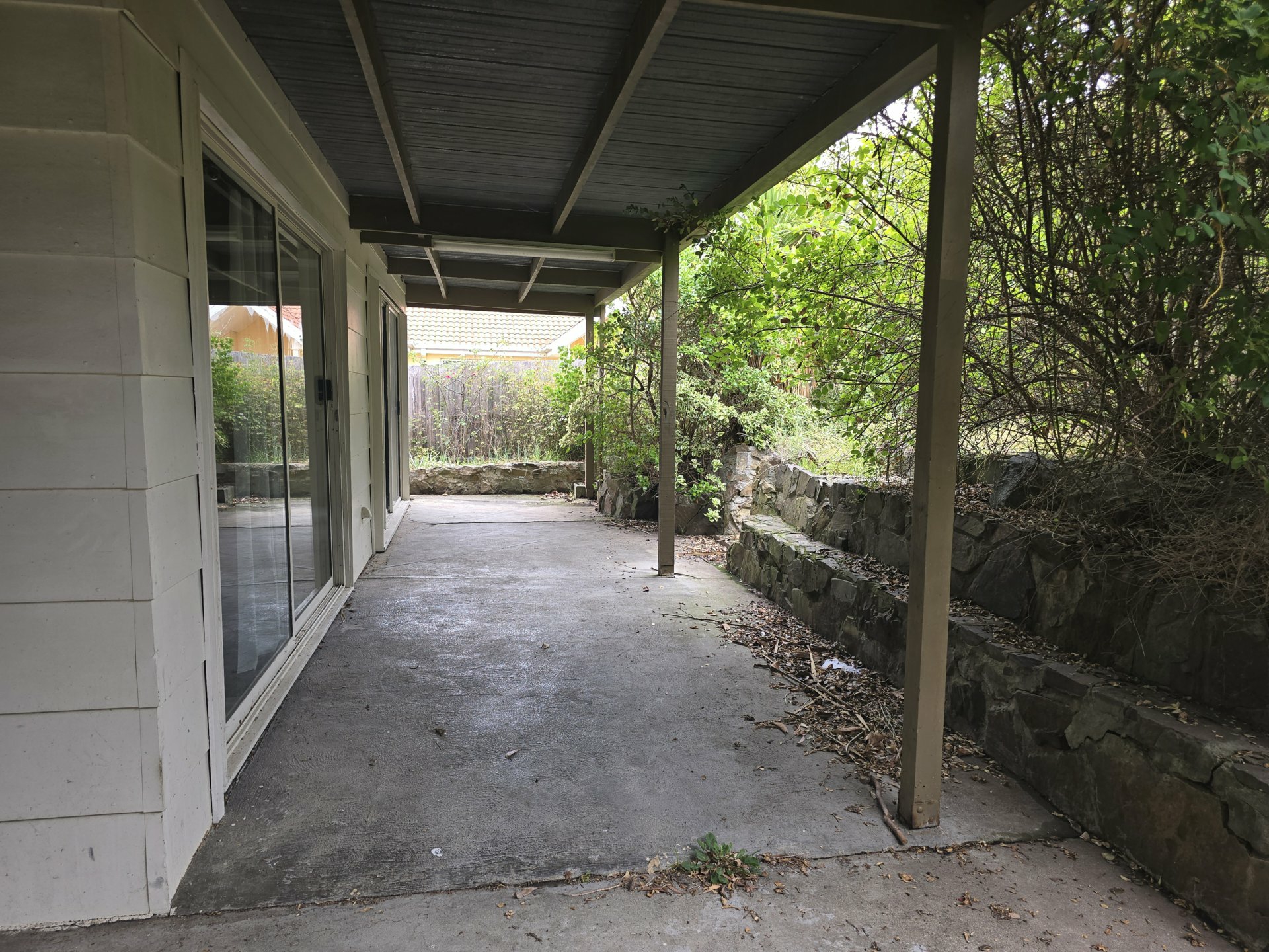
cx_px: 634
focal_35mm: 23
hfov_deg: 73.9
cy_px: 476
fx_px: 843
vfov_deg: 58.9
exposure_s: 1/50
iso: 12
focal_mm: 6.3
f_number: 1.7
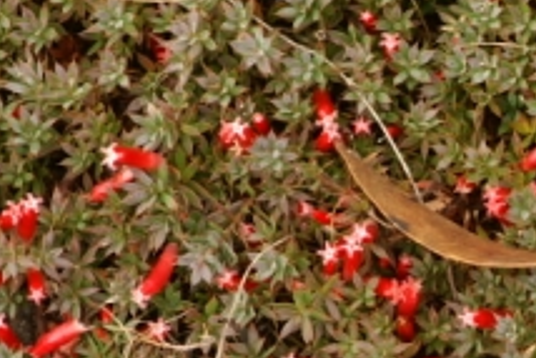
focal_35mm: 421
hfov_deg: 4.9
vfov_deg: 3.3
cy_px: 213
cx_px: 664
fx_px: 6272
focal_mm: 100
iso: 100
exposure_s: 1/25
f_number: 4.5
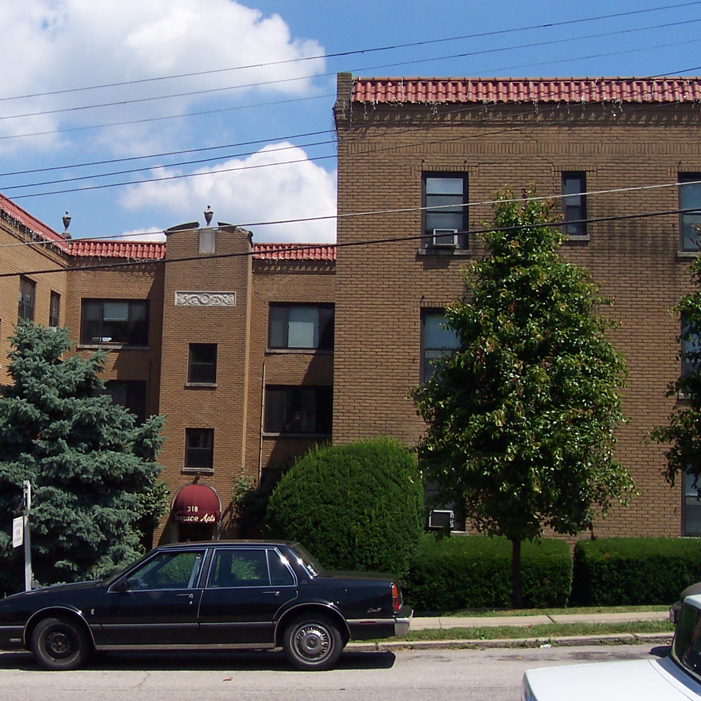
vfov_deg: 31.1
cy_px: 355
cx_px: 115
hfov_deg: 30.2
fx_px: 1260
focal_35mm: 55
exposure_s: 1/750
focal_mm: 5.6
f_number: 5.6
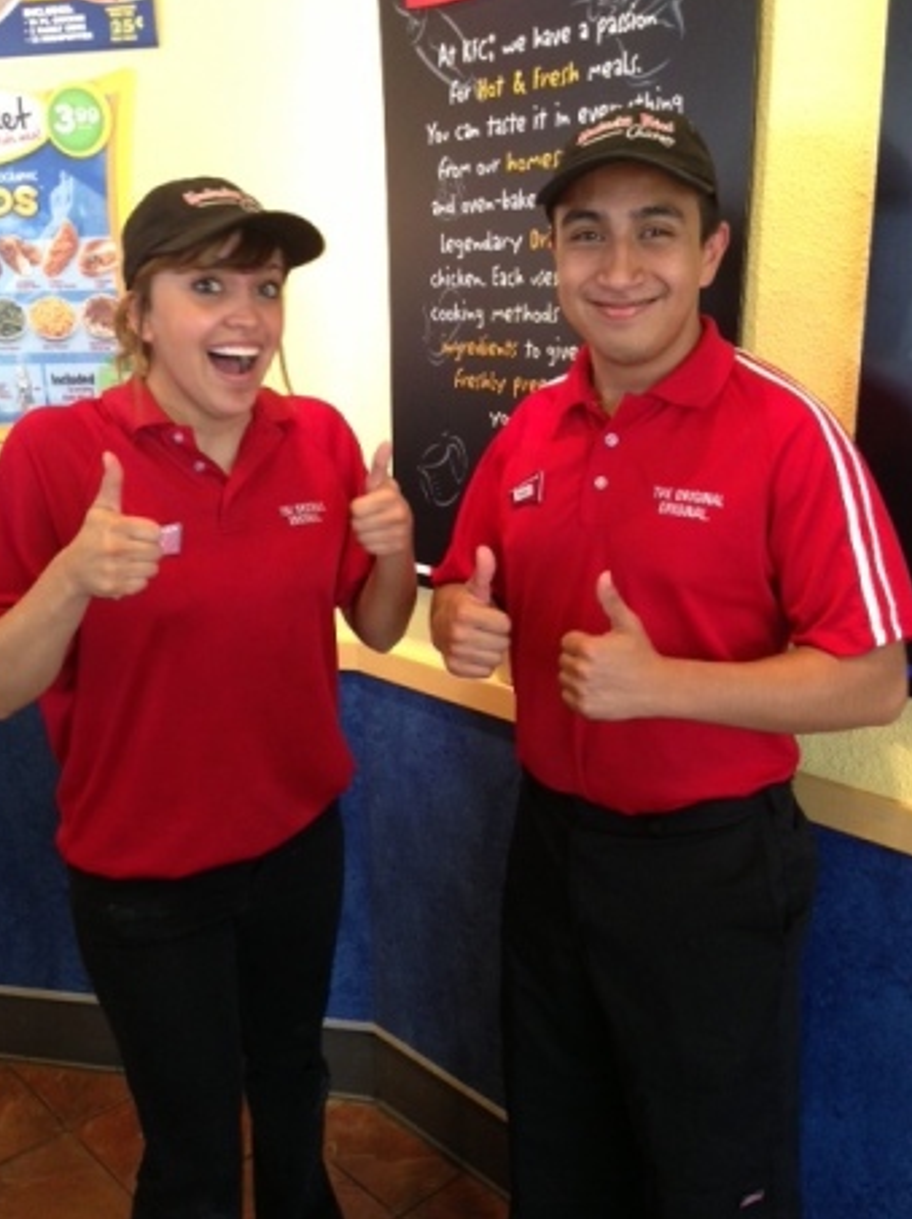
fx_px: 1231
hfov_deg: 40.6
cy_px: 622
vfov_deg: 52.7
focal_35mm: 35
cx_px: 449
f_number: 2.4
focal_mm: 4.13
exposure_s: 1/20
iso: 160
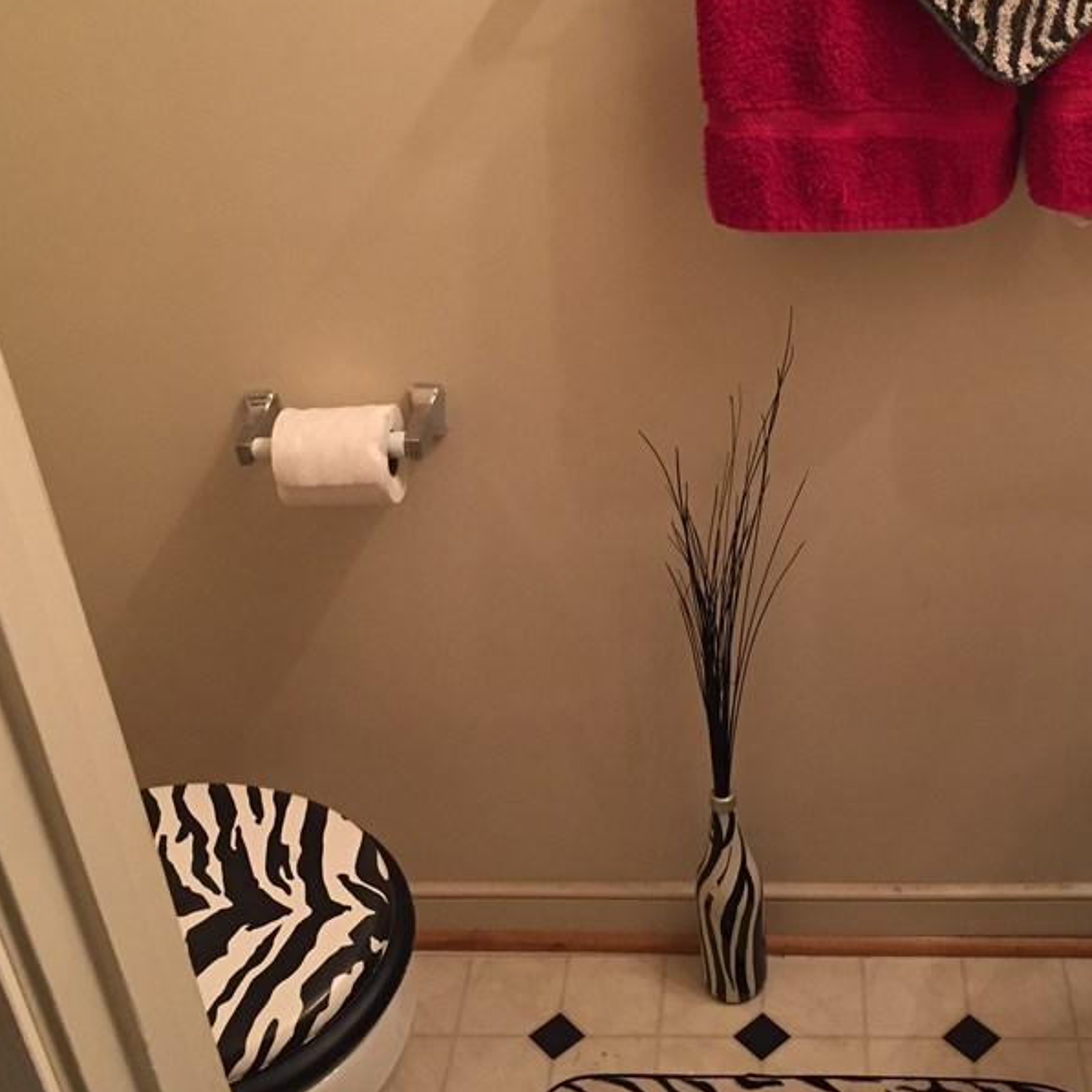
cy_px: 481
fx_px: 1570
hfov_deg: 38.1
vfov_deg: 38.3
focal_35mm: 44
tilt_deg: -32.1
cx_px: 682
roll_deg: +2.0
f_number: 2.2
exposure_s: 1/30
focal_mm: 4.15
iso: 200
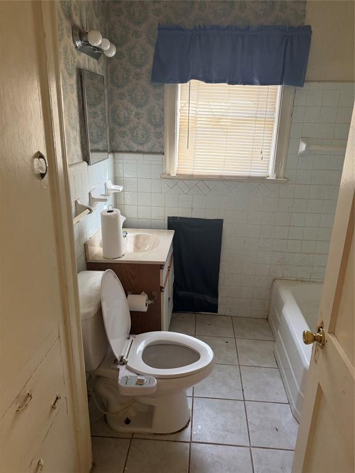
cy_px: 236
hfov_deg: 56.8
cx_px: 178
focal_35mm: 24
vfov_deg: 71.6
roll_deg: -3.5
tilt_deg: -18.1
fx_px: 328
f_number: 1.78
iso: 200
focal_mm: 6.76
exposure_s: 1/76
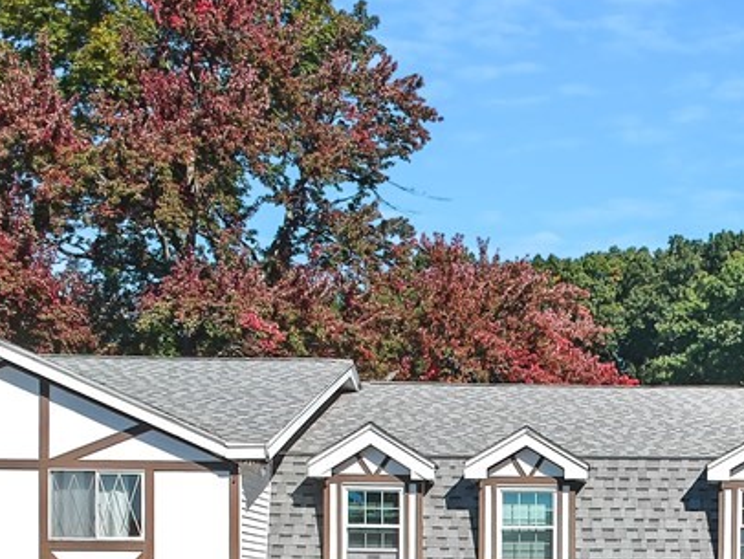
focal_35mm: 63
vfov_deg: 22.1
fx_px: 1355
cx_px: 652
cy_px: 607
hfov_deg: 29.6
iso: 100
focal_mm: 4.49
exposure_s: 1/1250
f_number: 2.6
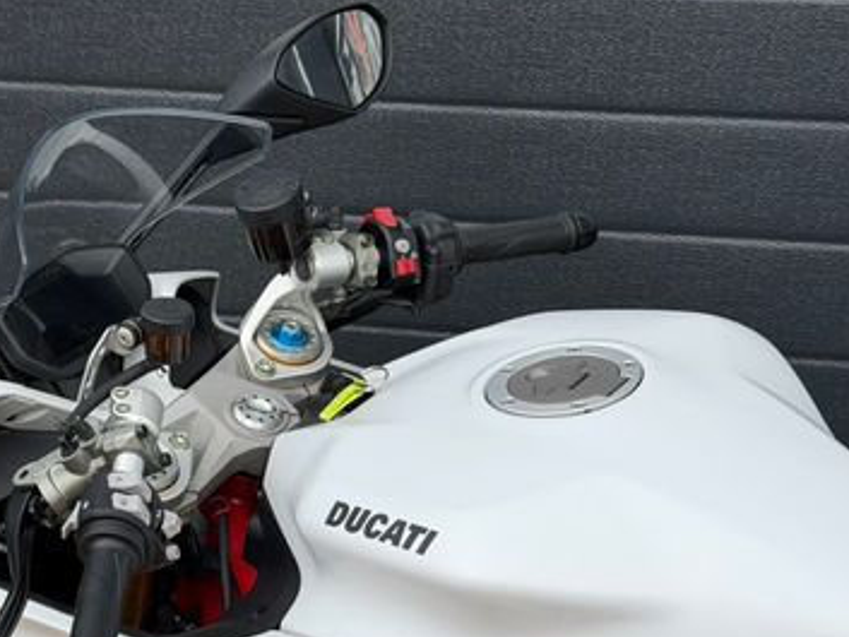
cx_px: 296
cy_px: 553
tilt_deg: -18.7
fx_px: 2135
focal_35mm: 87
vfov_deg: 16.8
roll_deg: +0.3
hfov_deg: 22.4
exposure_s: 1/2976
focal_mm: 6.76
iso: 64
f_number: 1.78
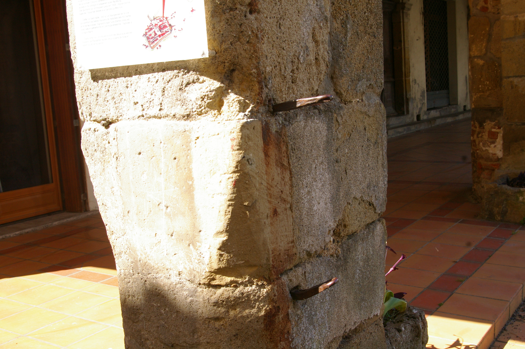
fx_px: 612
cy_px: 174
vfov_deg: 31.8
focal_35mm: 42
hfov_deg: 46.4
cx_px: 262
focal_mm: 28
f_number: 11
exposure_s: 1/125
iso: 400
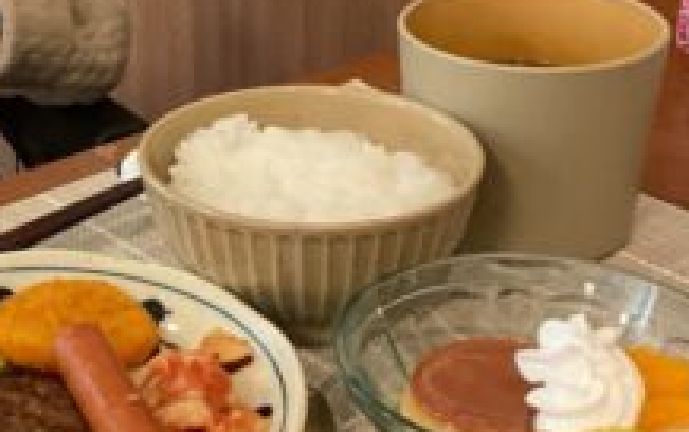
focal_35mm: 85
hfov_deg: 23.4
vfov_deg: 15.3
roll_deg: +3.4
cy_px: 86
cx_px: 3
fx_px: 1597
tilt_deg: -22.5
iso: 200
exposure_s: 1/60
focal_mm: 3
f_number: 1.8
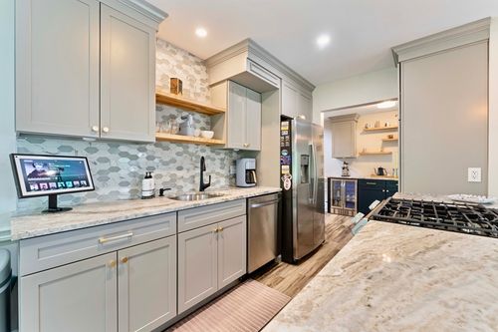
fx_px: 202
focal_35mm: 15
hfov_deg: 101.9
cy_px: 166
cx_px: 249
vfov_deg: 78.8
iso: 400
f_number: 9
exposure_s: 1.3
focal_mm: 14.6
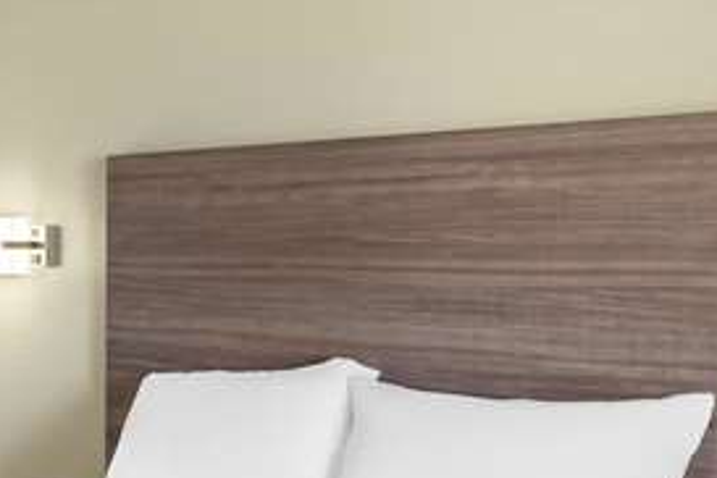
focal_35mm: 60
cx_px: -348
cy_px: 383
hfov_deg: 25.5
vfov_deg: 22.3
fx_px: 1195
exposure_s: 1.3
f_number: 8
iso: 100
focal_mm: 16
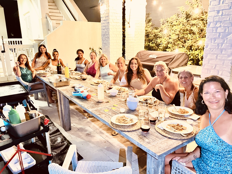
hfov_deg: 67.3
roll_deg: +0.9
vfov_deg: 53.1
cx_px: 116
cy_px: 87
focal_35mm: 26
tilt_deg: -16.0
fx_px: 174
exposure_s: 1/17
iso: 1250
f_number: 1.6
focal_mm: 5.1
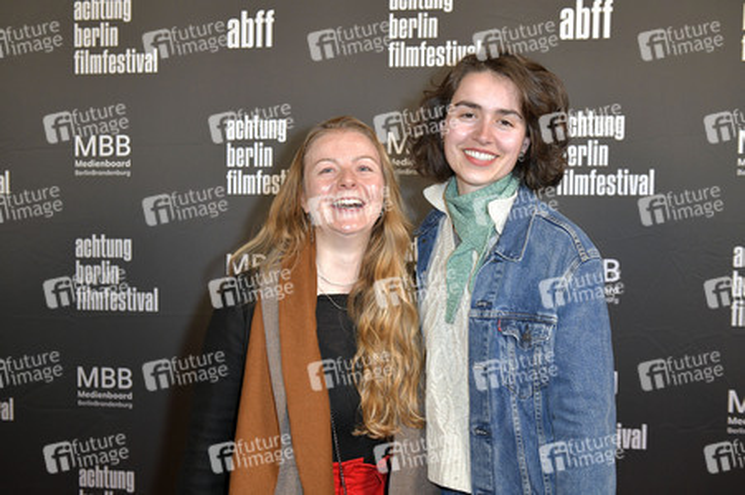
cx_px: 372
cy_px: 248
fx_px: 786
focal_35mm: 38
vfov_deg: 35.0
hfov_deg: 50.7
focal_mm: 38
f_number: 5
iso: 2000
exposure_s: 1/250
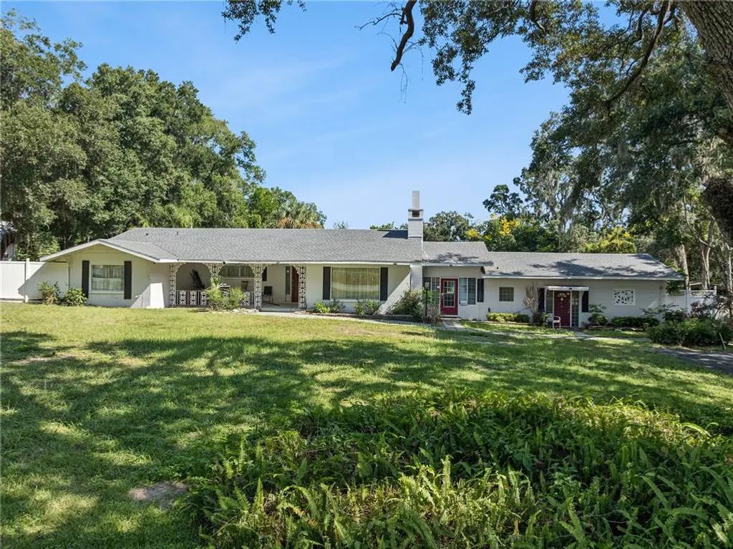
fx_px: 508
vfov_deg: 56.8
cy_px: 274
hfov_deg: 71.6
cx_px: 366
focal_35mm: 24
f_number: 2.8
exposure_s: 1/1250
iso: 140
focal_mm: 12.3
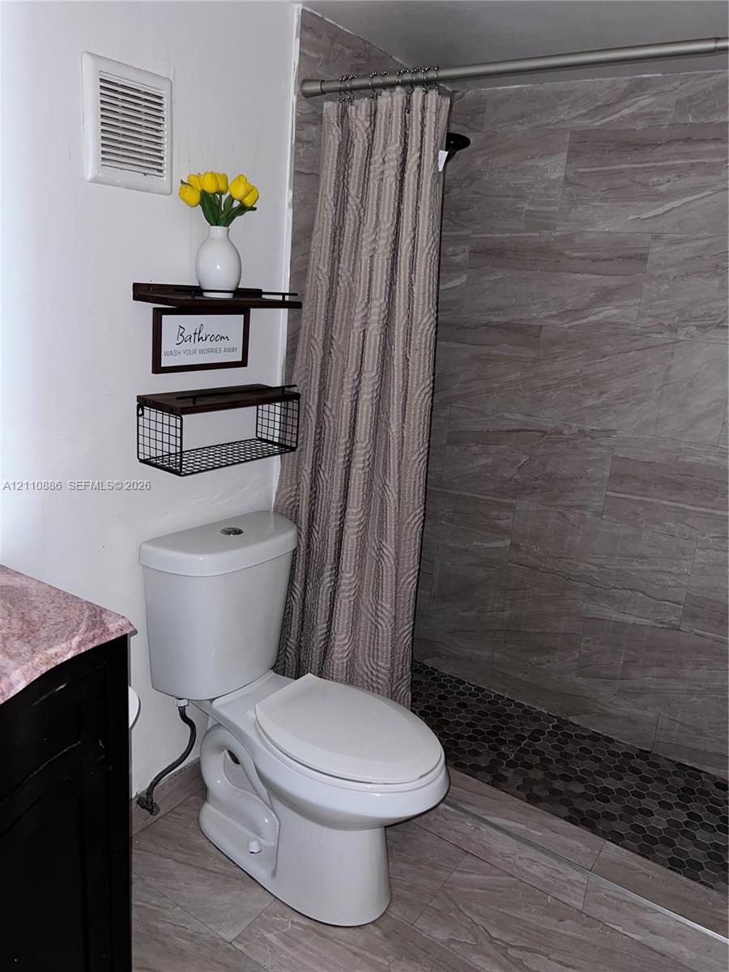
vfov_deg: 67.3
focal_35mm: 26
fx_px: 730
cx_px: 364
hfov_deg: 53.1
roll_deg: -5.4
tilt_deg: -15.4
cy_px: 486
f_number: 1.5
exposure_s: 1/8
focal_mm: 5.7
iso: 50
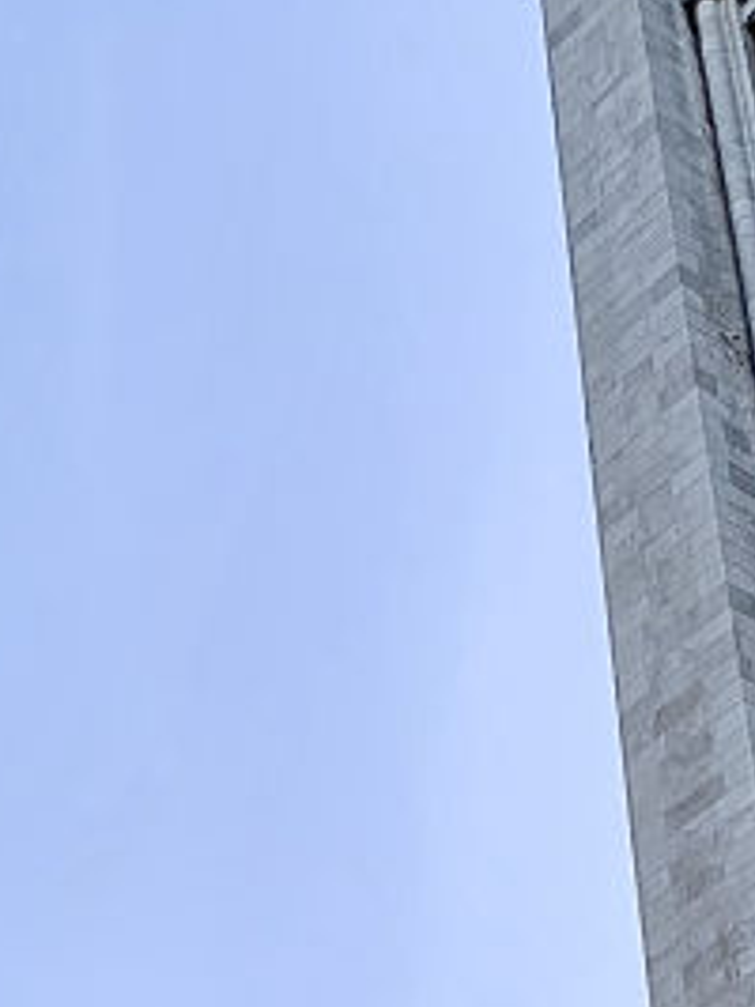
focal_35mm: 115
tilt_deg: +35.8
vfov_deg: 16.6
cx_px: -15
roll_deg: -0.1
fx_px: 3347
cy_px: 1122
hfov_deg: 12.7
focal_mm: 4.25
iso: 80
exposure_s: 1/121
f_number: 1.8
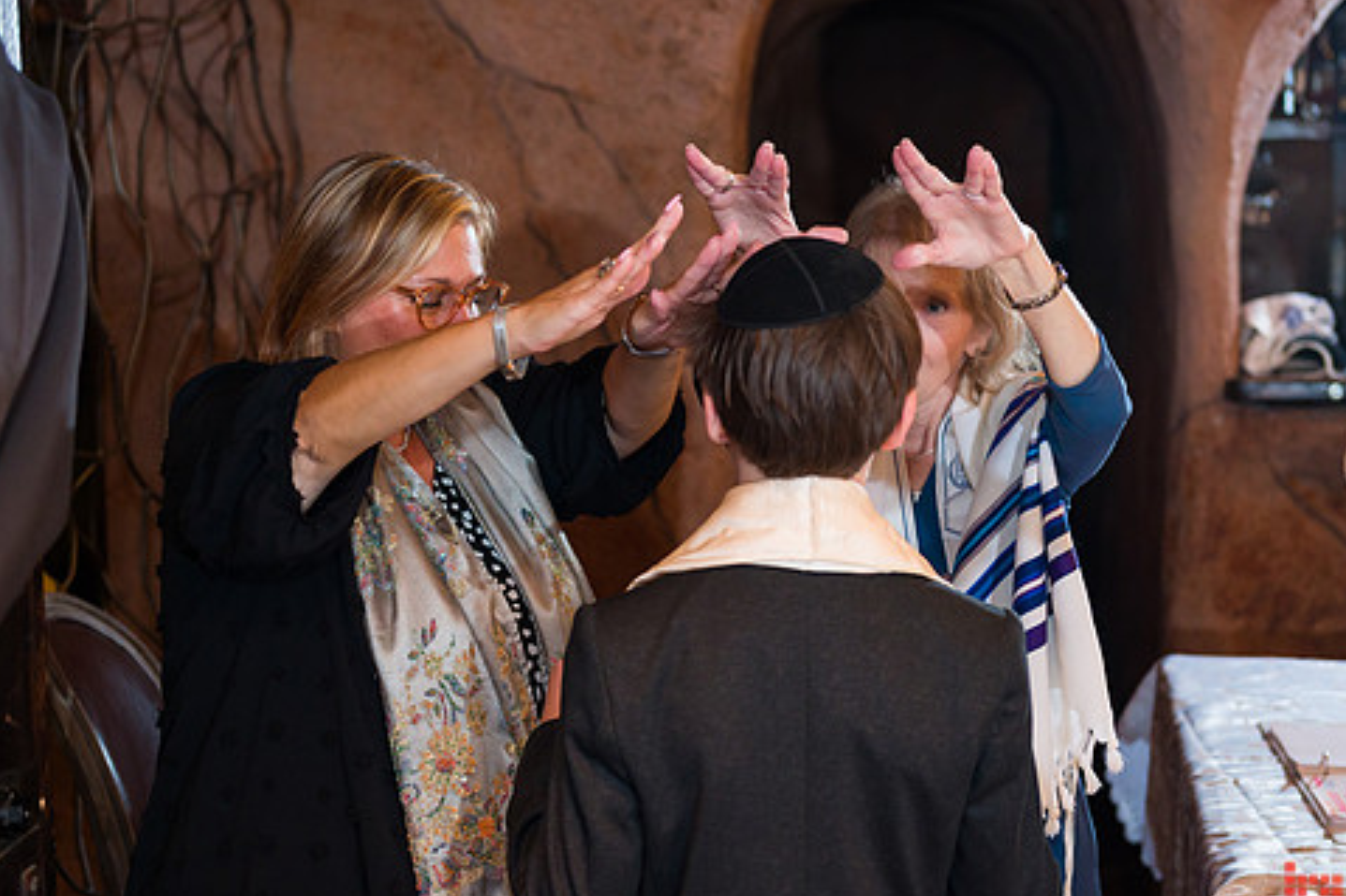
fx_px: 2355
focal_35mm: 63
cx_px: 673
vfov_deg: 21.6
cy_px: 456
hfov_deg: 31.9
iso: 1250
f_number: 4
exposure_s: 1/200
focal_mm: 50
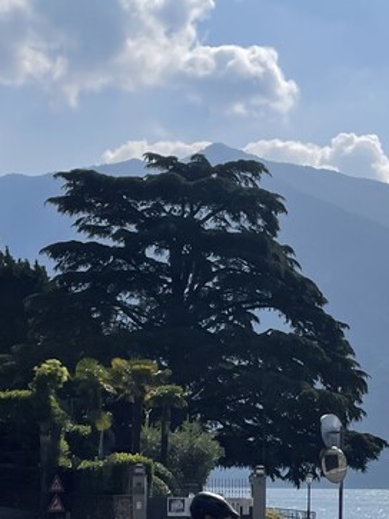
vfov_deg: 21.9
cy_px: 532
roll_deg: -2.2
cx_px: 346
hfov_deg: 16.9
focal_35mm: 86
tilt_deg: +0.4
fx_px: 1289
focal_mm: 4.2
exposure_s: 1/9804
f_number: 1.6
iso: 32
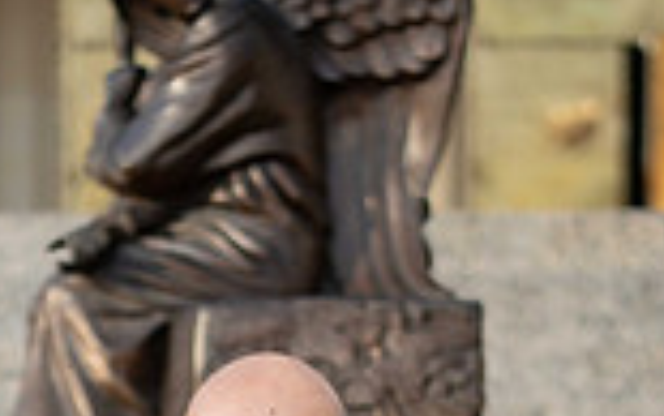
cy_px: 922
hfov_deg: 8.4
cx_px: 236
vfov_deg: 5.1
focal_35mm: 251
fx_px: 4544
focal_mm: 85
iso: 200
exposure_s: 1/2000
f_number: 2.2
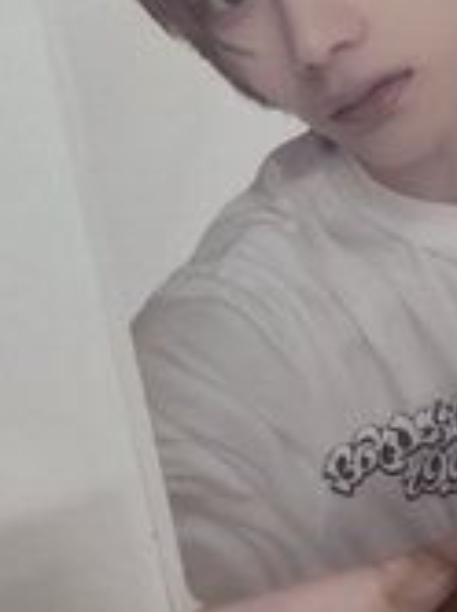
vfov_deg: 22.5
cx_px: 667
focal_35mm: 74
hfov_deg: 17.9
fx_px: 1306
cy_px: -260
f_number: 1.8
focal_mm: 5.54
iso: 320
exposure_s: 1/30
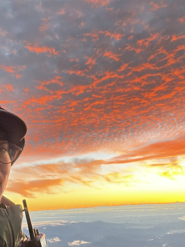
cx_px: 71
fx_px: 271
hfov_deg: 37.5
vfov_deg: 48.5
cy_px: 154
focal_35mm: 38
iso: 100
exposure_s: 1/88
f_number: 2.2
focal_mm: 2.71
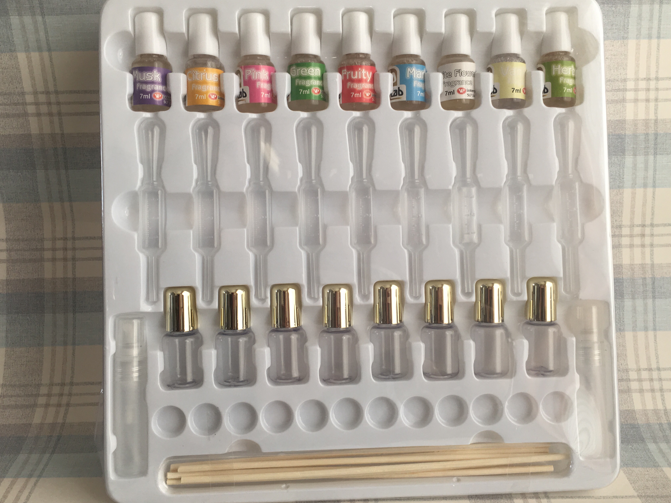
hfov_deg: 52.6
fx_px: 678
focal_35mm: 35
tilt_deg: -21.8
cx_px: 352
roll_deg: -2.1
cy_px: 242
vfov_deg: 40.7
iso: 32
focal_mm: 4.15
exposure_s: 1/50
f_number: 2.2
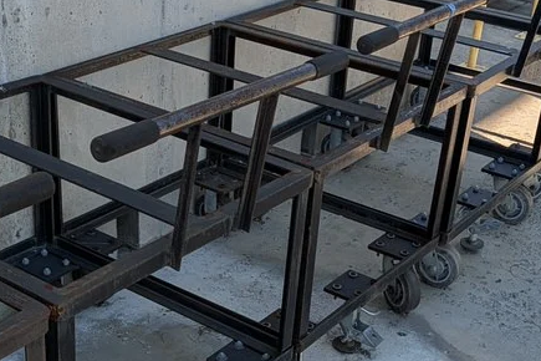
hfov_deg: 32.3
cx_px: 226
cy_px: 282
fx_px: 932
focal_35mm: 62
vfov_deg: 21.7
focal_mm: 6.9
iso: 19
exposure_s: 1/598
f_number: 1.68
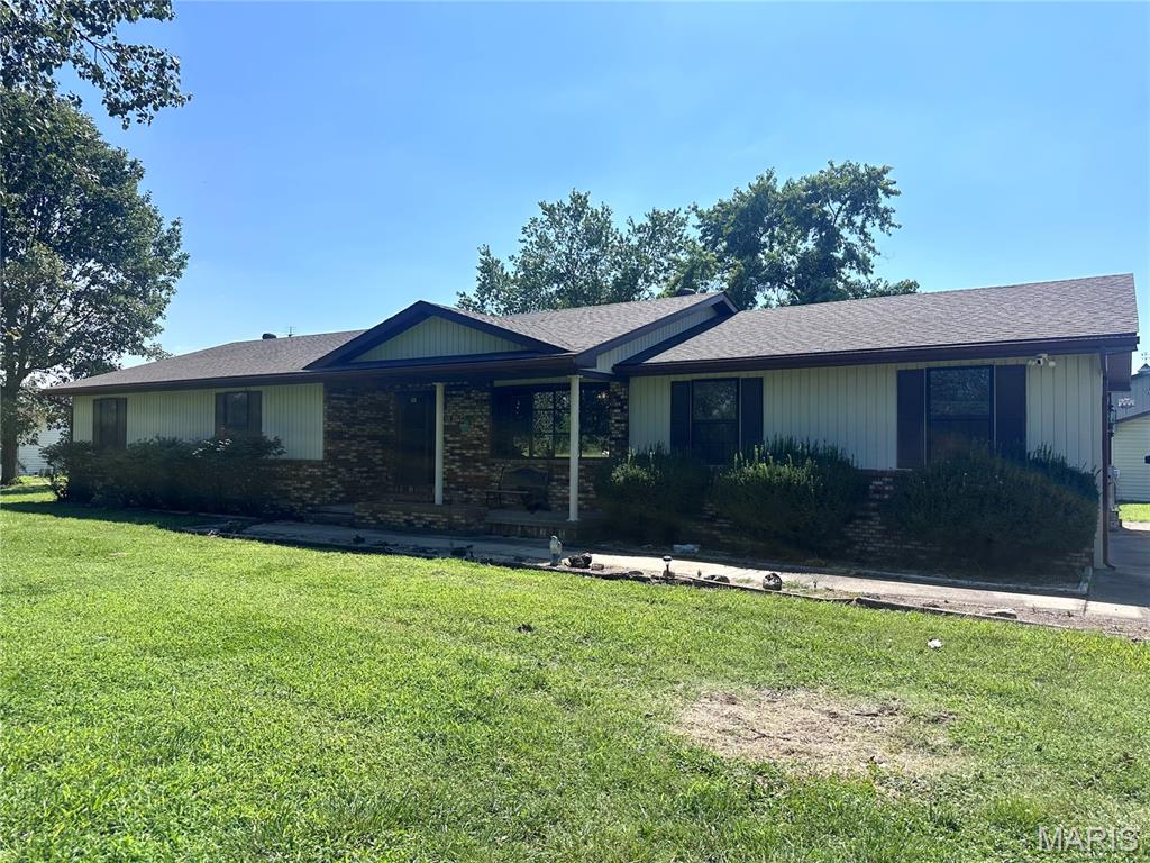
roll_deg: -0.5
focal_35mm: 24
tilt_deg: +0.4
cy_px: 432
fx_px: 797
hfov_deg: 71.6
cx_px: 575
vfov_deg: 56.8
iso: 80
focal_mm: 6.86
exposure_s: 1/5263
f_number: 1.78
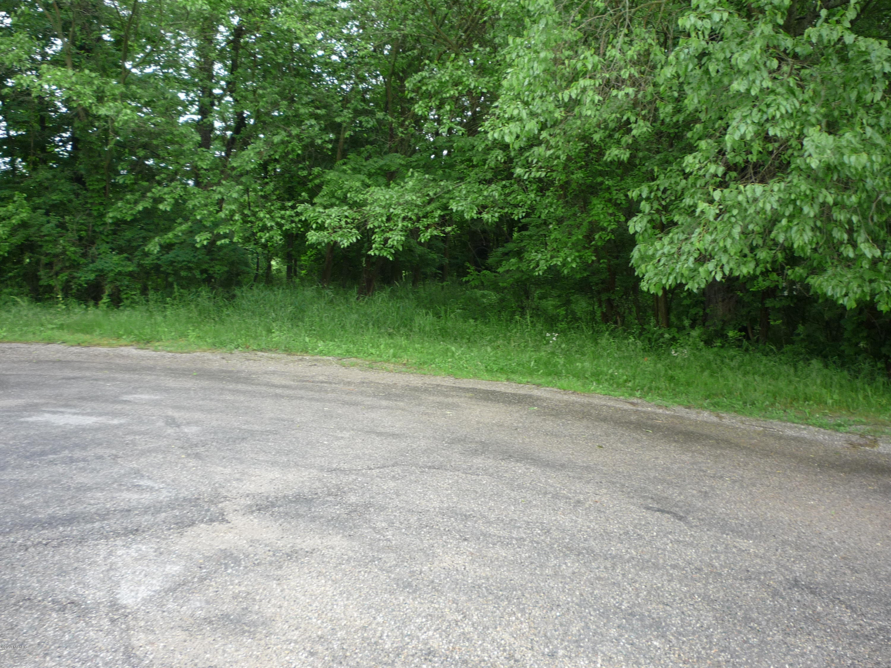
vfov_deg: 44.2
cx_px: 446
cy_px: 334
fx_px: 824
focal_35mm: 32
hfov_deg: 56.8
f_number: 3.3
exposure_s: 1/50
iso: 100
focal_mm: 5.2
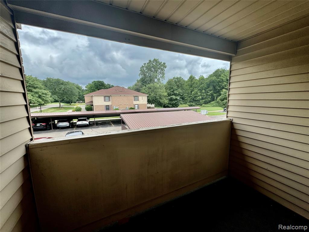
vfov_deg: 85.7
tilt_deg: -7.6
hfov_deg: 102.1
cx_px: 154
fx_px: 125
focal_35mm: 14
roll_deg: +0.1
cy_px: 116
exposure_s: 1/796
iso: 50
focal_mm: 2.22
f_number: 2.2
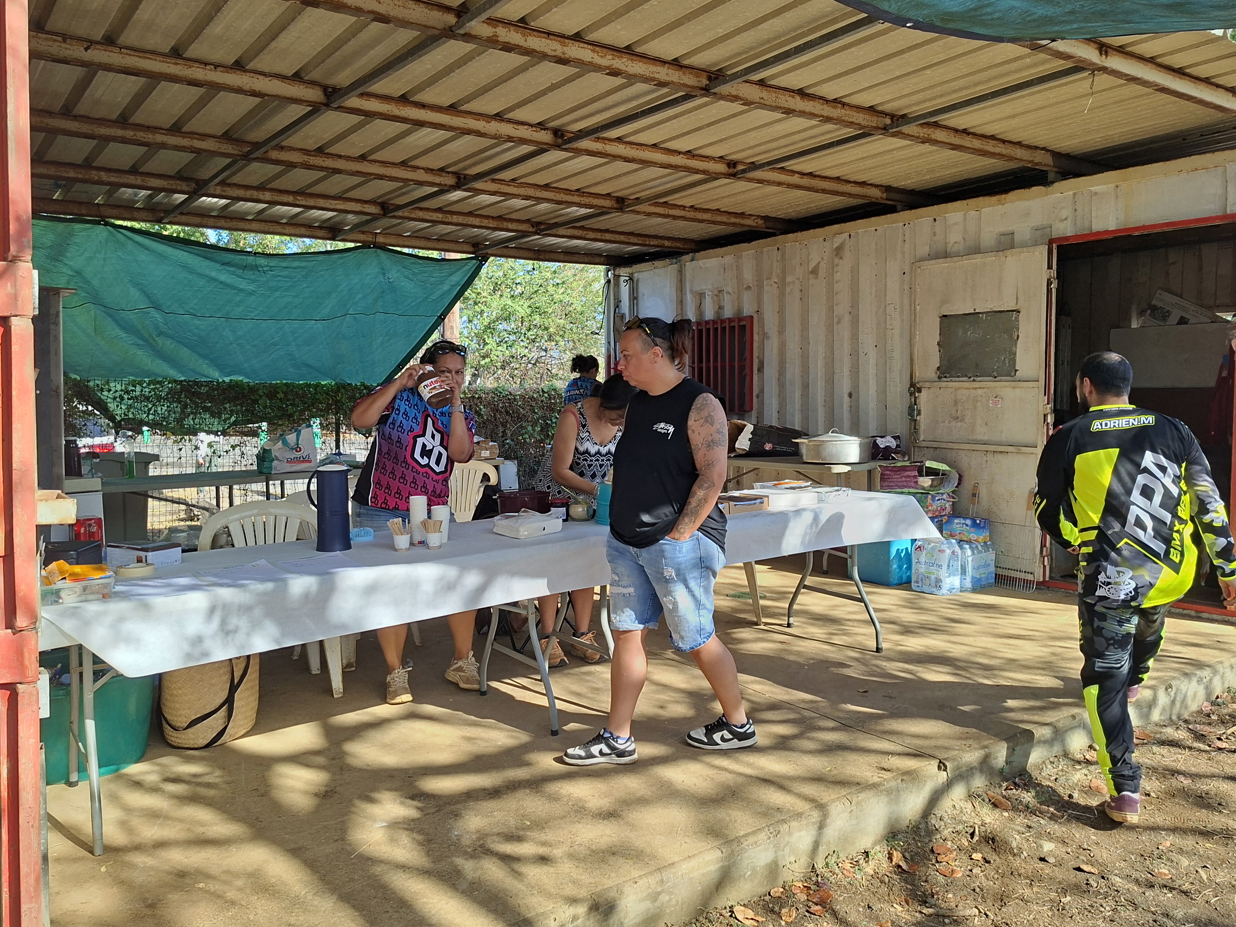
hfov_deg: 65.3
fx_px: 964
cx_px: 633
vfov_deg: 51.4
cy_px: 455
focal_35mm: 27
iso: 50
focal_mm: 5.54
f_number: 1.8
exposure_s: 1/507
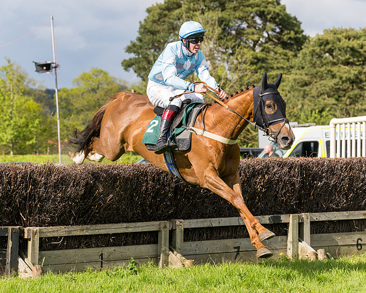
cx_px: 181
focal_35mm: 146
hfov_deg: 13.2
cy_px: 165
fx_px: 1580
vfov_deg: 10.6
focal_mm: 96
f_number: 5
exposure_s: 1/2500
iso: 400
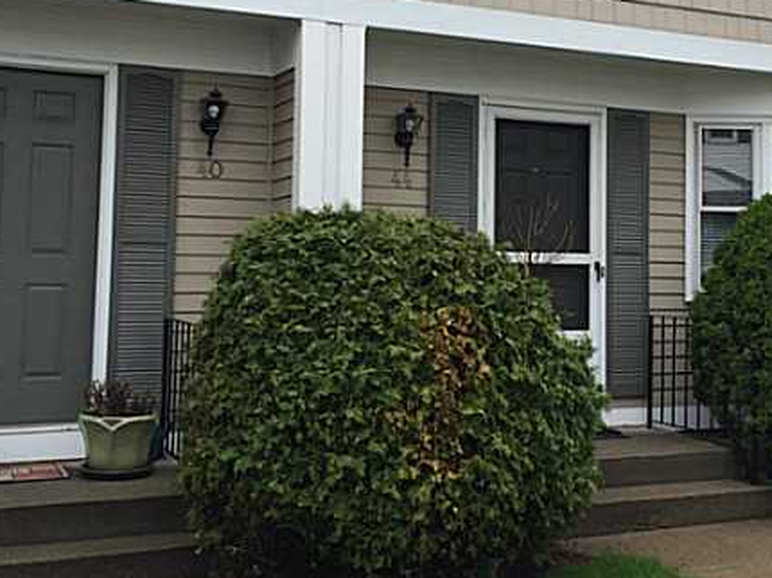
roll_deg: -1.2
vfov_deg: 26.8
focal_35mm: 54
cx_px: 535
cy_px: 185
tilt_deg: +4.3
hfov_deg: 35.1
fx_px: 1204
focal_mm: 4.15
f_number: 2.2
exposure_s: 1/1236
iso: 32
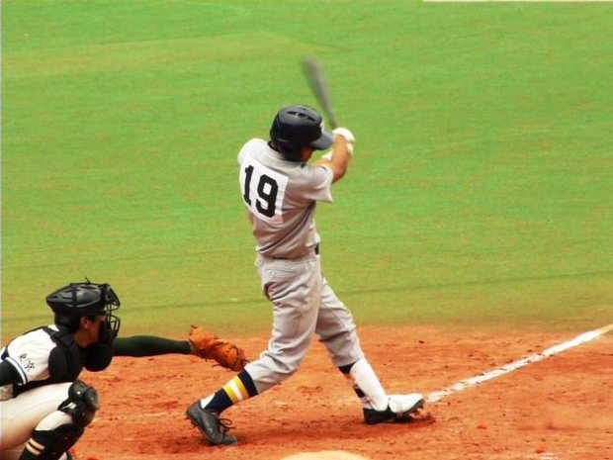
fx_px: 7154
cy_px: 230
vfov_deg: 3.7
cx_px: 306
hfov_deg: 4.9
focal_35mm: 404
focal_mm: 66.3
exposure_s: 1/200
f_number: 8
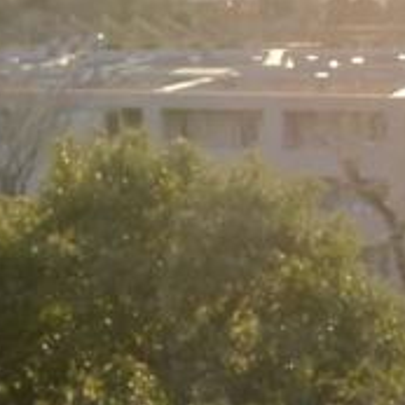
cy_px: 253
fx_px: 1946
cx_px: 581
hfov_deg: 11.5
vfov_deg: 11.9
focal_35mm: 147
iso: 640
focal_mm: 20
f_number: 2.8
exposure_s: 1/1600
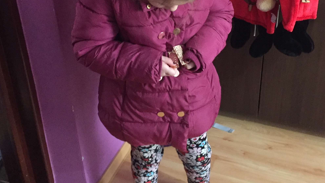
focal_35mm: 52
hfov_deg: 39.7
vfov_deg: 22.7
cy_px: 33
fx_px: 448
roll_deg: +0.0
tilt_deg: -32.3
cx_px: 192
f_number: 2.2
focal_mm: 4.15
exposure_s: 1/17
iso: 400
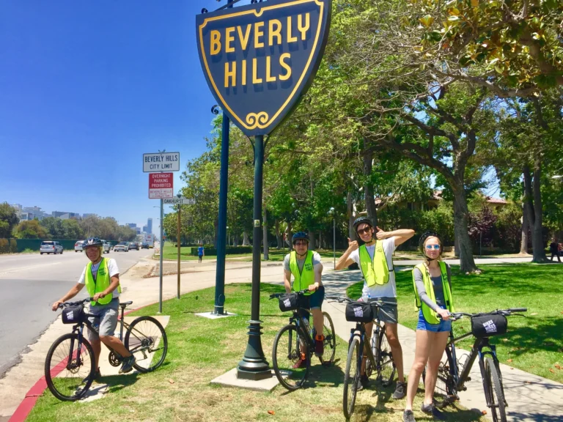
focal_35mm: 29
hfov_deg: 61.7
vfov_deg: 48.2
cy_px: 211
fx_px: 472
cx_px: 282
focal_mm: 4.15
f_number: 2.2
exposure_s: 1/1883
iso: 32
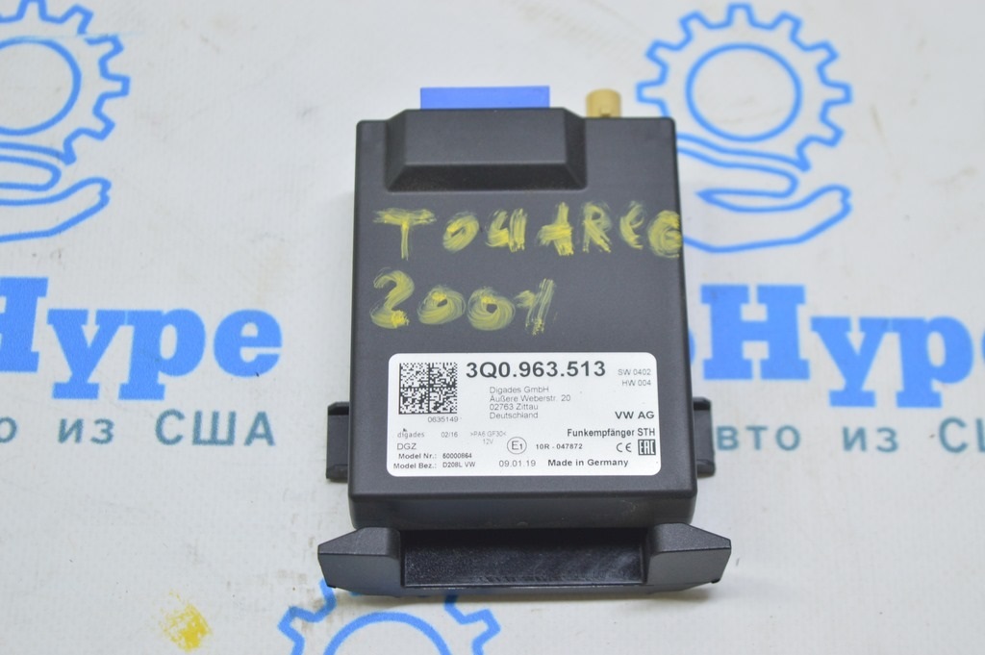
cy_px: 328
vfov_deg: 17.5
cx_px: 492
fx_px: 2132
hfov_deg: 26.0
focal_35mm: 78
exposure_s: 1/20
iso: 400
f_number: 5.6
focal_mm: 52
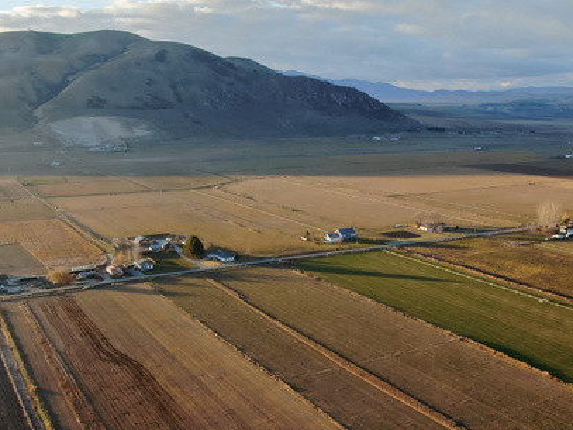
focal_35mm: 44
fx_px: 728
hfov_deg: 42.0
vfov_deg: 32.6
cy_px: 281
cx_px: 413
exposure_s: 1/200
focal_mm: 4.89
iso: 400
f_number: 3
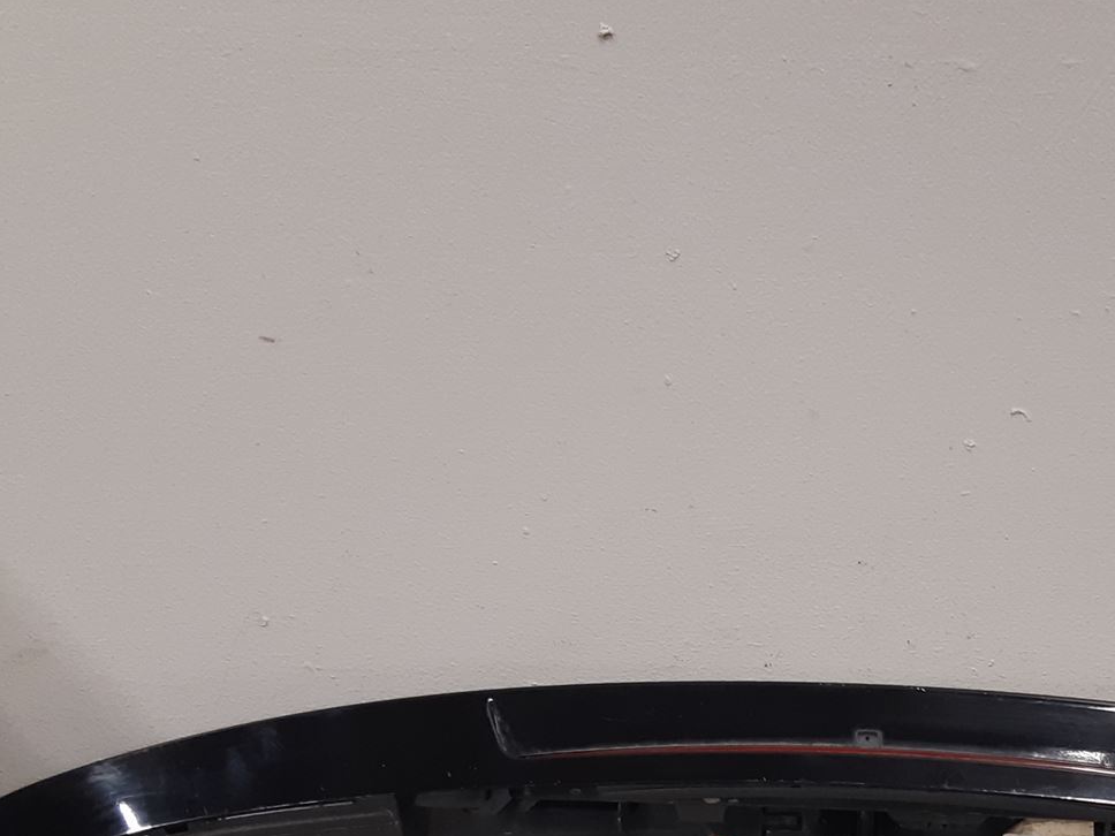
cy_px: 732
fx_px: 1772
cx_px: 866
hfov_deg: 34.1
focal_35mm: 55
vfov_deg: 25.8
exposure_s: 1/50
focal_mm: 3.93
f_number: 1.7
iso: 160
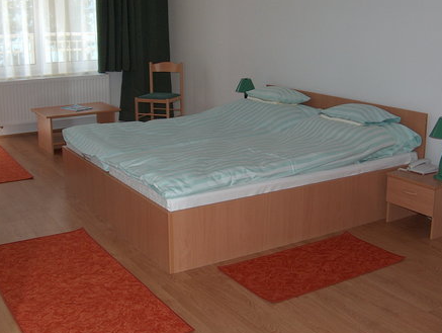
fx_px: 575
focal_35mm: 45
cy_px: 161
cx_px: 216
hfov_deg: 42.0
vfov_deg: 32.3
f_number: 2.8
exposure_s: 1/231
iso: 141
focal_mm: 7.6
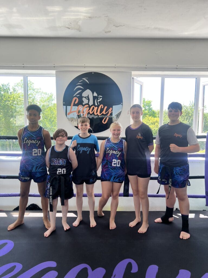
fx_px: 208
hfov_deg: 53.1
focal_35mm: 26
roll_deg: -0.6
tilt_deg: -6.8
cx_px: 104
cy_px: 139
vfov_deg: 67.3
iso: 40
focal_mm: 5.7
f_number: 1.5
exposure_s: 1/239
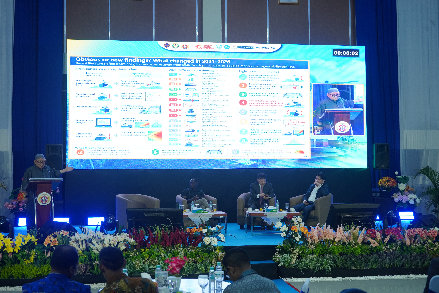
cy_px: 146
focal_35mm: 50
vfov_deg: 27.0
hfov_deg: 39.6
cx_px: 220
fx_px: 610
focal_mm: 50
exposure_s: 1/160
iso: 2000
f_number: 5.6
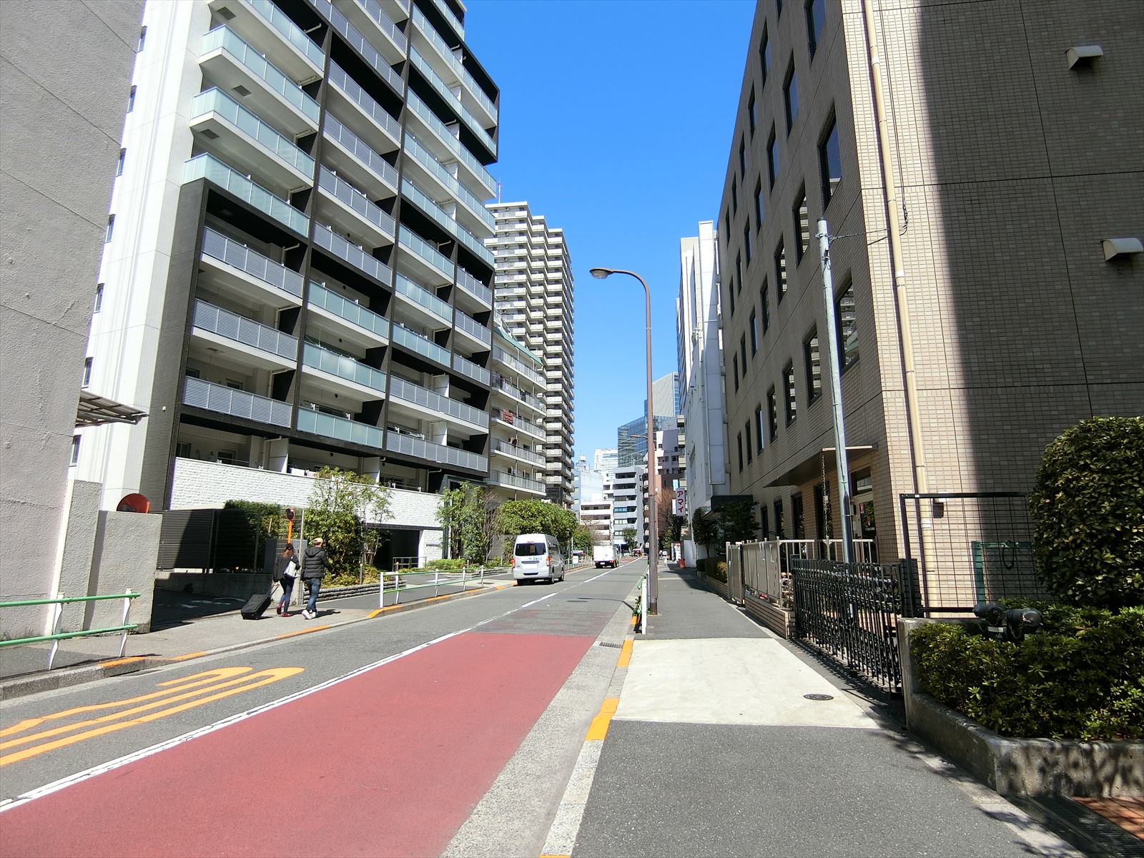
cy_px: 429
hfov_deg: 84.7
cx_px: 572
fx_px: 628
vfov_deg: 68.7
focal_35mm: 19
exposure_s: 1/160
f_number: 6.9
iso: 80
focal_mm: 4.06
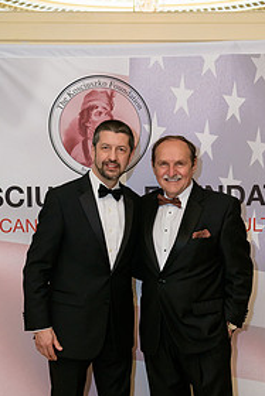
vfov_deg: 32.6
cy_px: 257
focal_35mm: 61
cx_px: 152
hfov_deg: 22.3
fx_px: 673
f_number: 3.2
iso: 1600
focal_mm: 38
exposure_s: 1/125
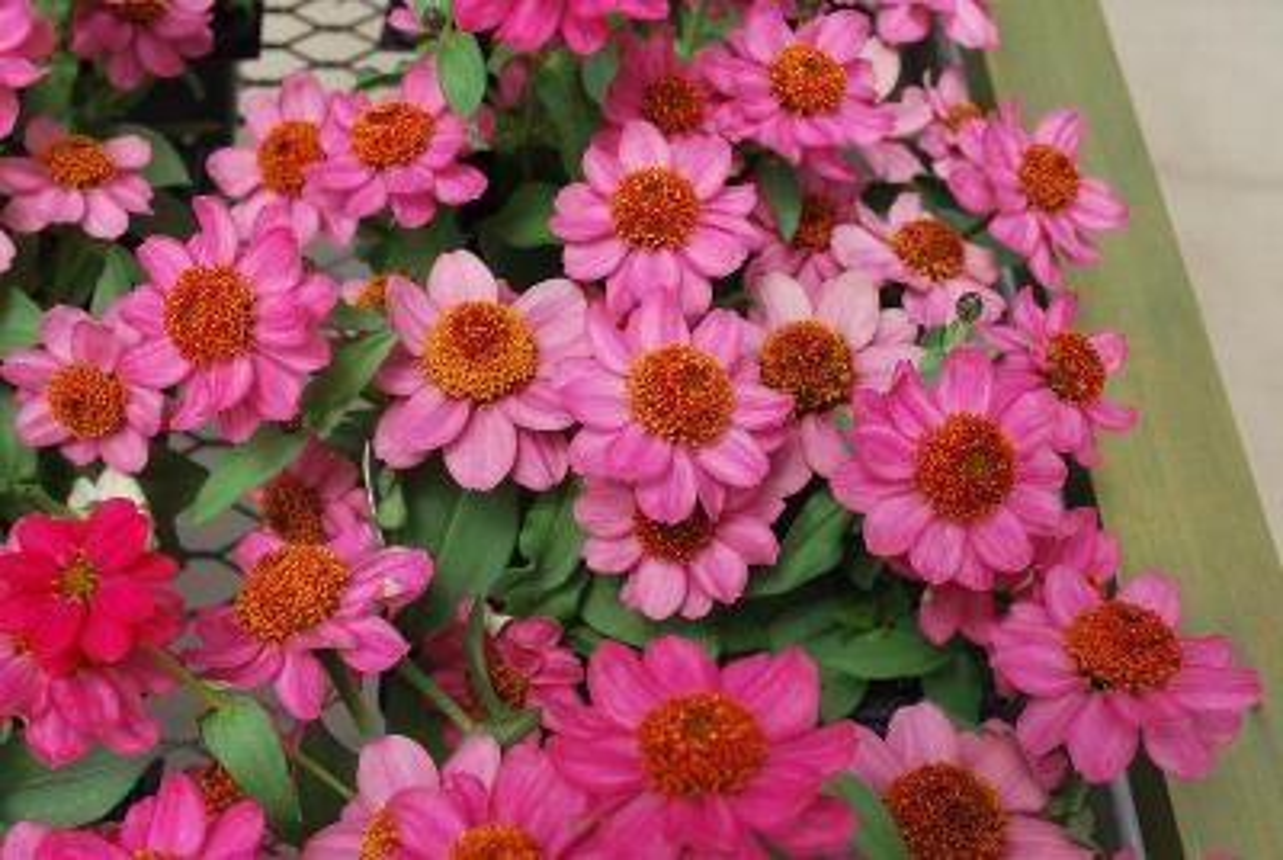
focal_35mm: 52
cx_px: 642
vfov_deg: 25.8
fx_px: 1874
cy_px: 430
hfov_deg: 37.8
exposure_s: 1/60
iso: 100
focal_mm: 35
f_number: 8
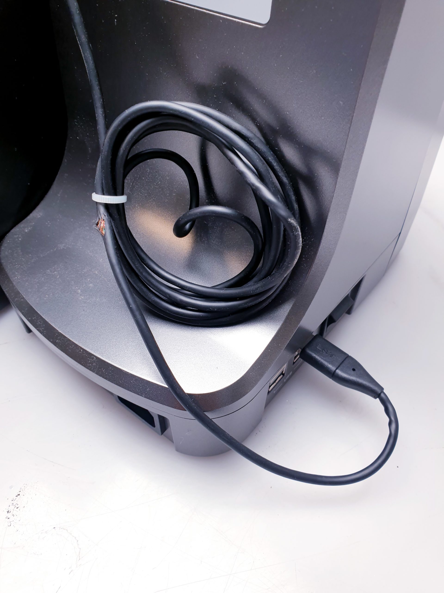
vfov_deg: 67.3
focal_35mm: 26
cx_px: 222
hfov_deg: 53.1
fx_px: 445
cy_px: 296
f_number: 2.4
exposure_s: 1/50
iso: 50
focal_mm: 4.3
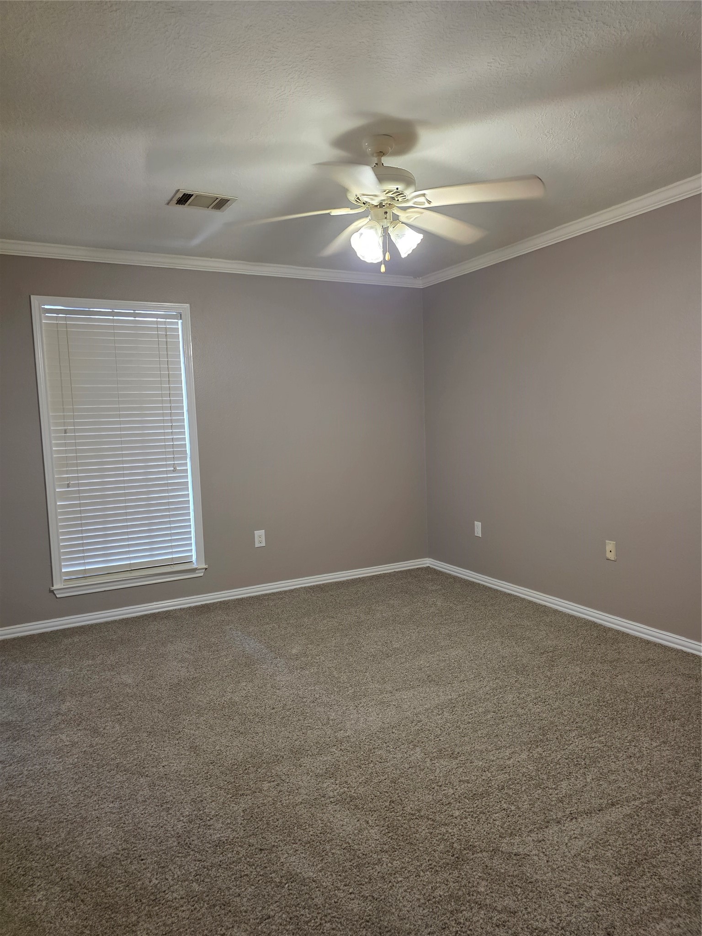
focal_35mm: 23
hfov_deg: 58.9
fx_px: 622
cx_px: 351
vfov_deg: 73.9
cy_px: 468
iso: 320
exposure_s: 1/120
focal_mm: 6.3
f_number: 1.7
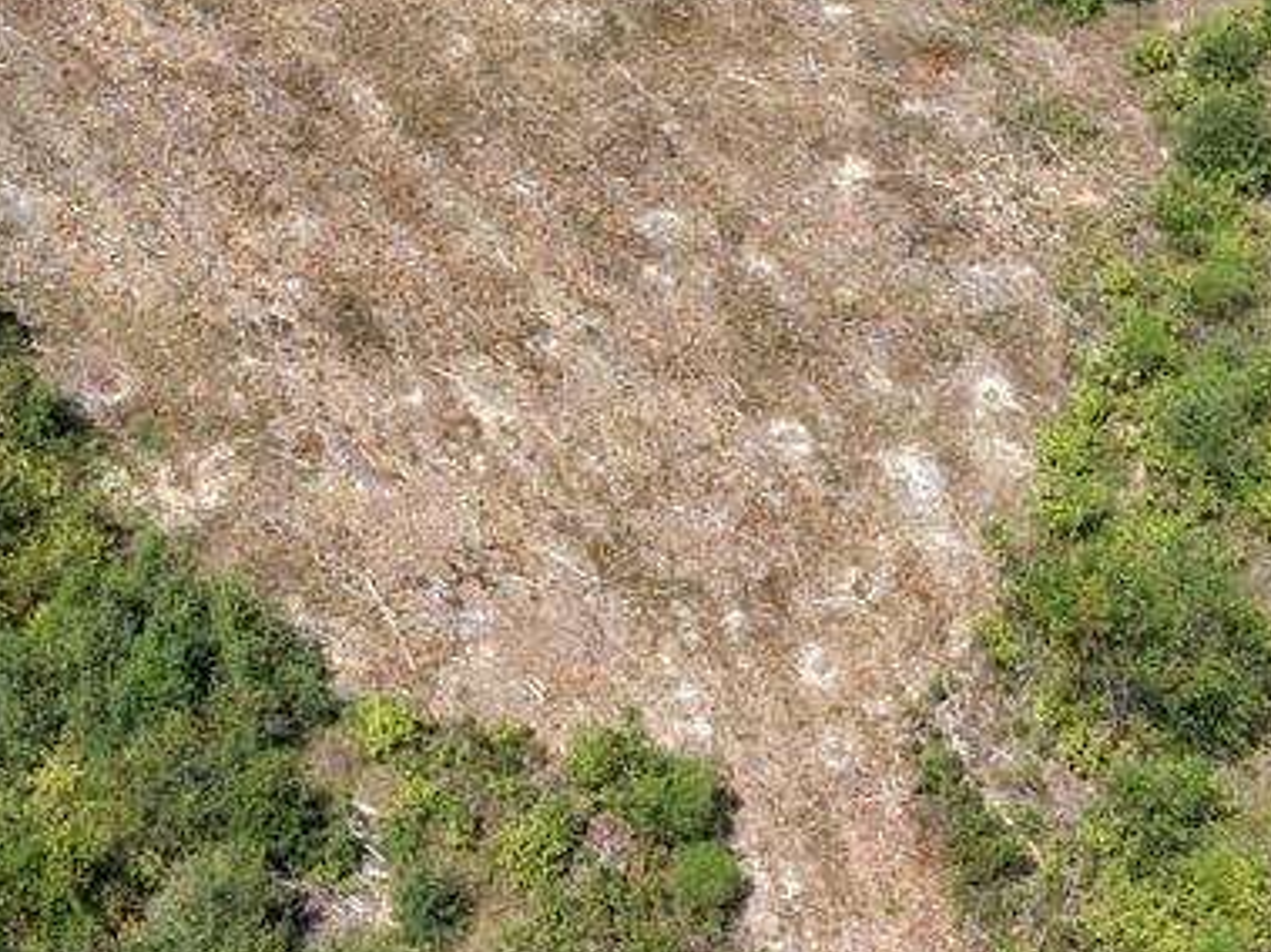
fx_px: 2973
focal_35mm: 81
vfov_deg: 16.9
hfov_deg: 23.8
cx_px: 285
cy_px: -369
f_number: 1.8
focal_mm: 8.67
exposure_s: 1/2000
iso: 100
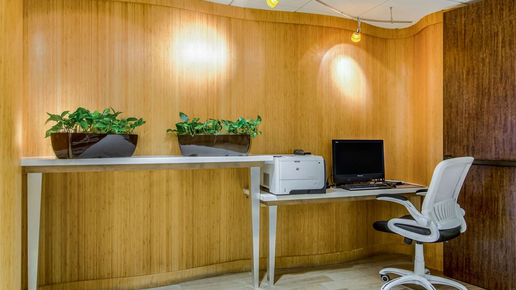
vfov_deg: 46.7
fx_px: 336
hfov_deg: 75.1
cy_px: 138
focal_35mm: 25
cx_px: 262
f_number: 9
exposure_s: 1/13
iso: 400
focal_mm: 15
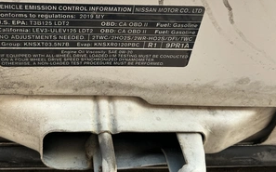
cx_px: 93
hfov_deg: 48.5
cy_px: 40
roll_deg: -0.4
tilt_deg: +24.8
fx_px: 301
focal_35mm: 40
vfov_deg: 31.3
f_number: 1.8
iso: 20
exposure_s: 1/122
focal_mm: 3
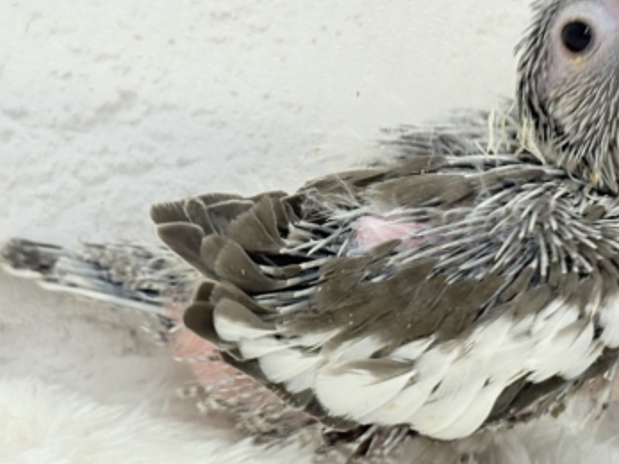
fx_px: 1716
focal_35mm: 96
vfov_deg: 15.4
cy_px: 211
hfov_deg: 20.4
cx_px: 384
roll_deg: -8.1
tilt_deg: -7.9
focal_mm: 5.96
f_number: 1.6
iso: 50
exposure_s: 1/50
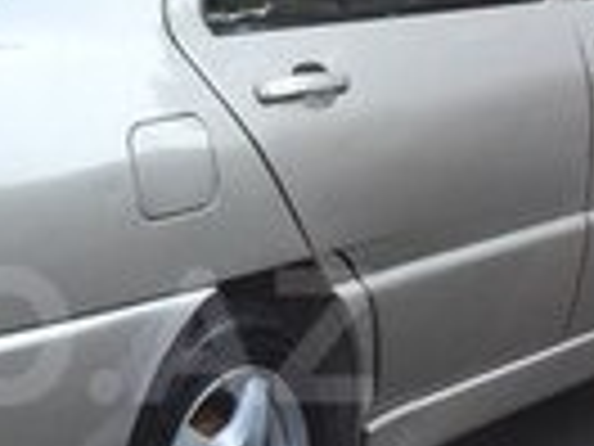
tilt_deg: -11.7
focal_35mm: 145
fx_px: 2488
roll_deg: -0.9
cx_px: -86
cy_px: 336
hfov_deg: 13.3
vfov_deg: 10.2
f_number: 2.2
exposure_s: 1/162
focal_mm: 4.15
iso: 32
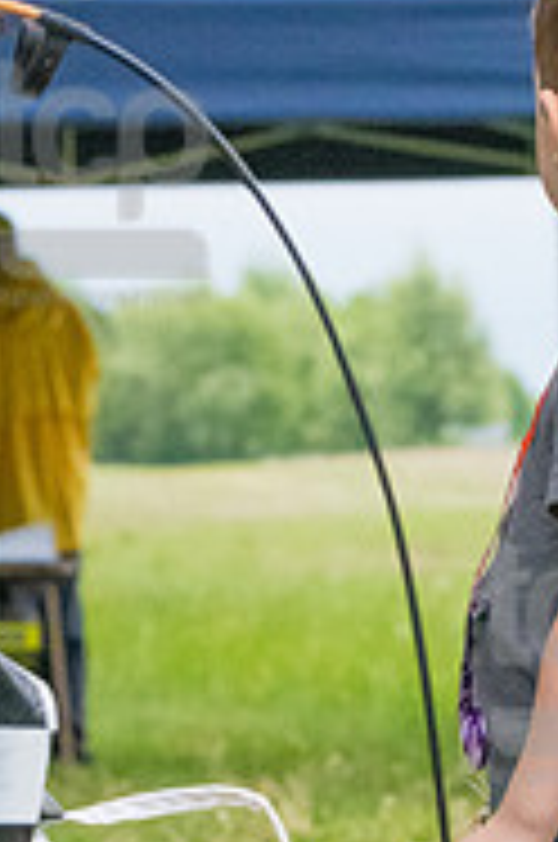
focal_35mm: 253
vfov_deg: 8.1
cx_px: 596
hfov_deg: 5.4
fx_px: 5904
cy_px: 662
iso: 6400
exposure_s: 1/1250
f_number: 5.6
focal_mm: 70
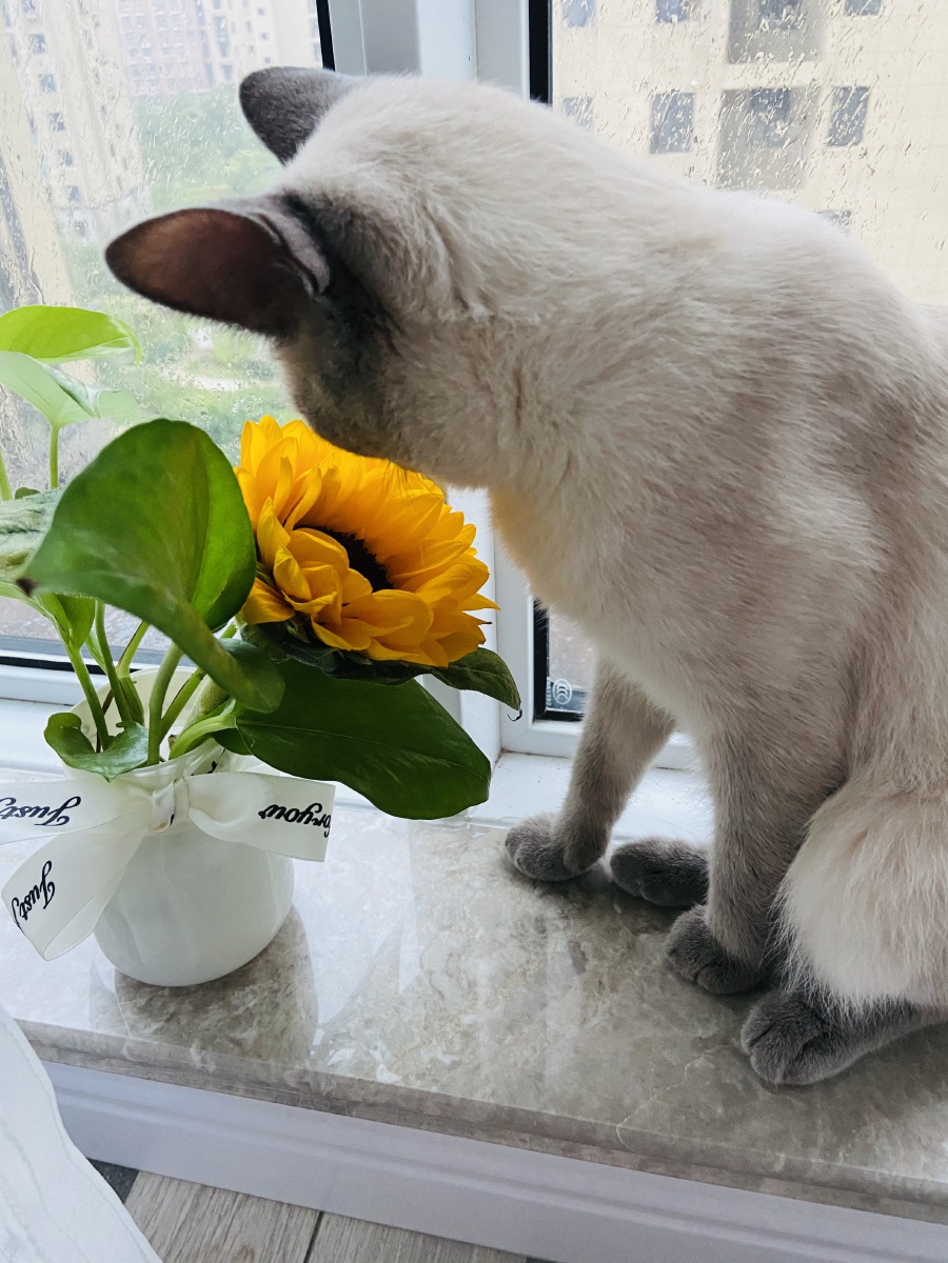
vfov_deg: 67.3
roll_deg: +3.0
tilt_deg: -33.3
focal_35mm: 26
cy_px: 632
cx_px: 474
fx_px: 949
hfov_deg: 53.1
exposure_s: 1/60
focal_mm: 4.25
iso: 400
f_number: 1.8
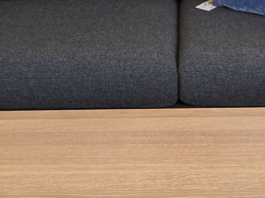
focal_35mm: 94
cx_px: 149
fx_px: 720
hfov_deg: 20.9
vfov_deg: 15.7
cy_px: 77
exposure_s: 1/96.1
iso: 200
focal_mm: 6.3
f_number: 1.7
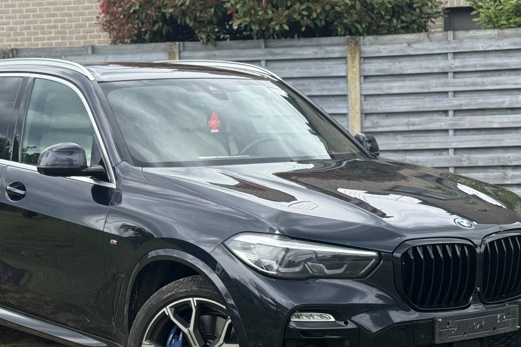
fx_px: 1302
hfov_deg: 22.6
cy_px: 247
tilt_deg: -6.5
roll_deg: +2.6
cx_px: 231
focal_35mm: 90
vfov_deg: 15.1
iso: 64
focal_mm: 6.76
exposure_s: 1/1312
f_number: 1.78
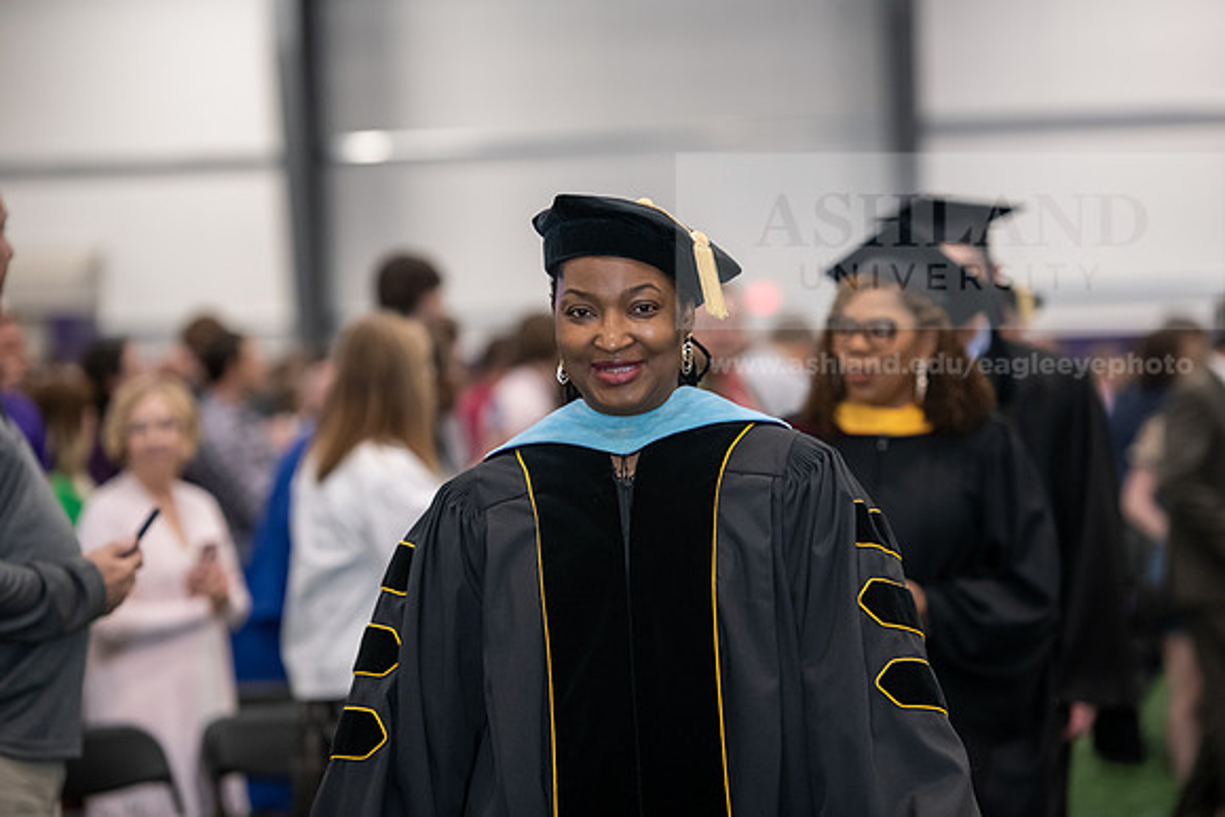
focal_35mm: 135
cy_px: 408
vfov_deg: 10.2
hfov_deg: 15.2
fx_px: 4595
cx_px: 612
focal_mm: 135
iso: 2000
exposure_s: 1/200
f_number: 3.2
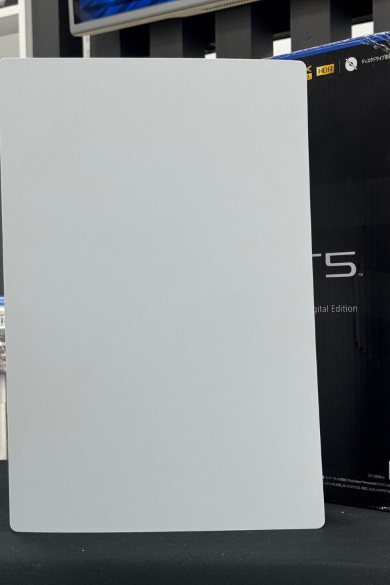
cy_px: 294
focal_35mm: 67
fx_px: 1089
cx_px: 109
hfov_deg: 20.2
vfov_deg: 30.1
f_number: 1.78
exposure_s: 1/100
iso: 80
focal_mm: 6.76
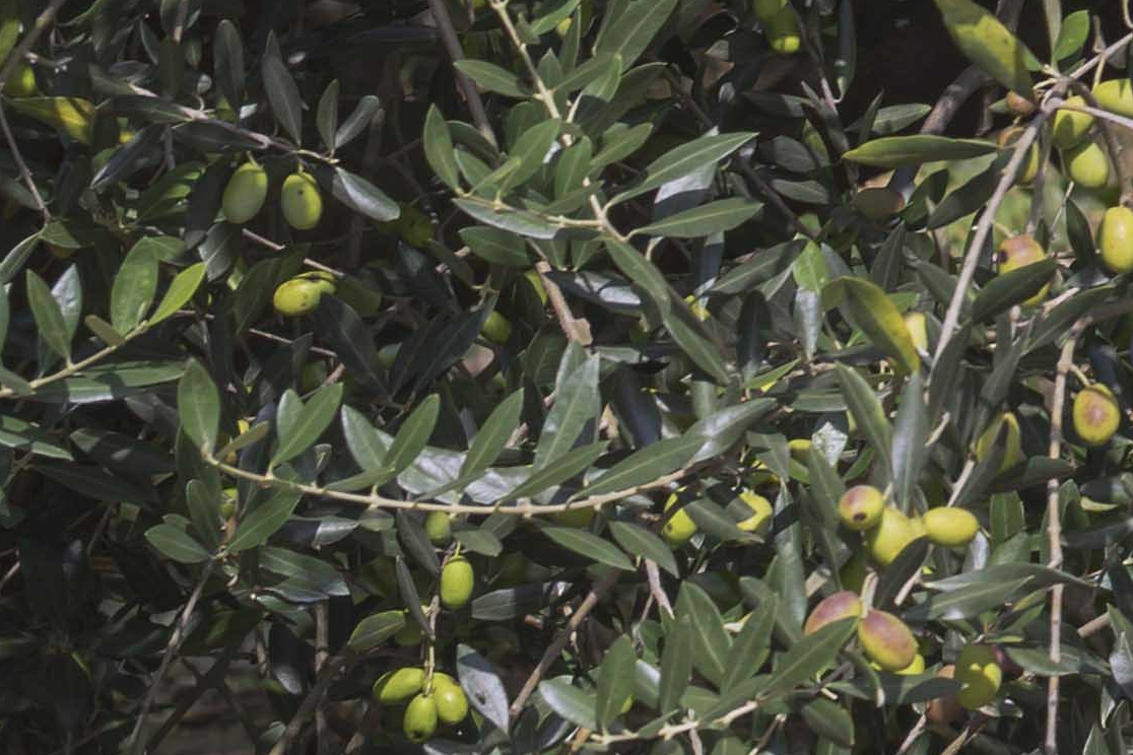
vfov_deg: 3.8
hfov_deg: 5.3
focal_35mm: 355
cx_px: 3970
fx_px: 11172
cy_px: -1397
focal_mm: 50
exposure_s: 1/200
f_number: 5.6
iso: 100
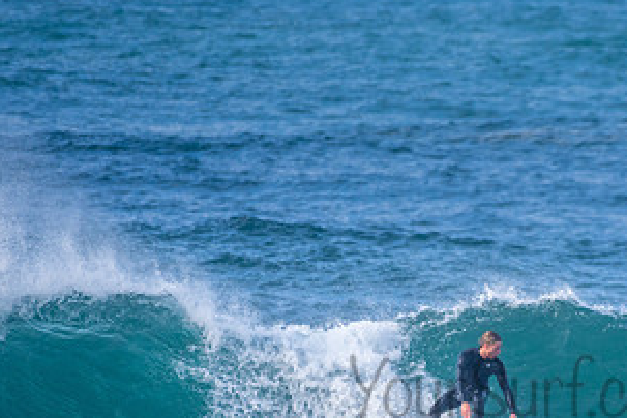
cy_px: 369
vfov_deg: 1.0
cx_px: 563
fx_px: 24991
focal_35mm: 1435
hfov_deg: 1.4
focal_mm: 500
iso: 400
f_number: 5.6
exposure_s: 1/1250
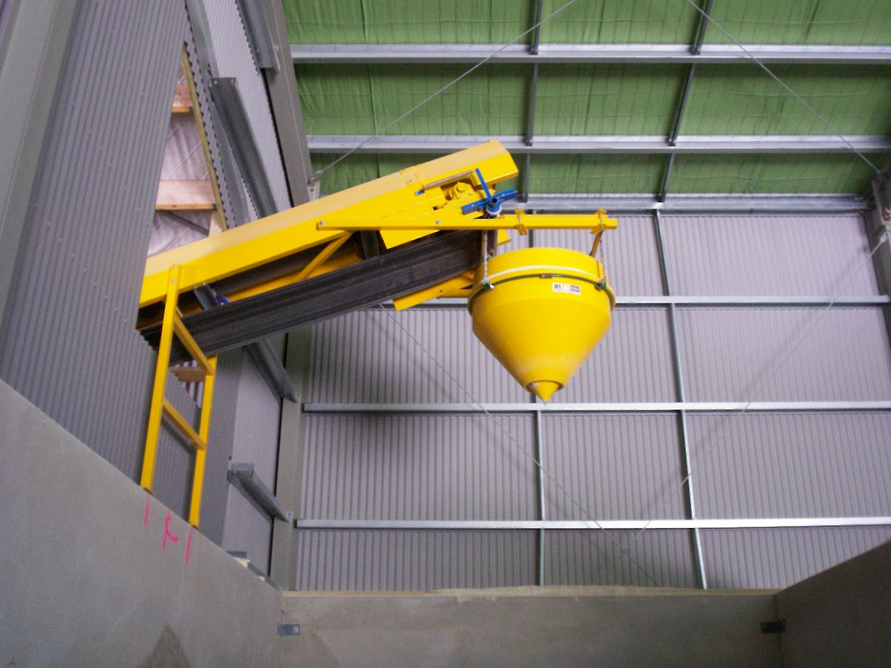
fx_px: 952
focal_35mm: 37
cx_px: 435
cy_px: 334
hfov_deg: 50.1
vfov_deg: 38.7
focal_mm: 5.9
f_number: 4.5
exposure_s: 1/13.7
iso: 140
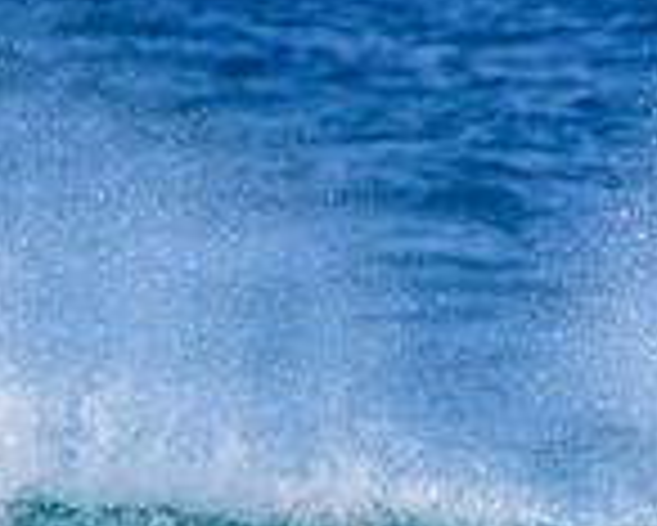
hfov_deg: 0.7
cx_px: 72
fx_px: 54326
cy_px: 834
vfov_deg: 0.6
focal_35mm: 2792
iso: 320
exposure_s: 1/2000
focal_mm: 500
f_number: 5.6
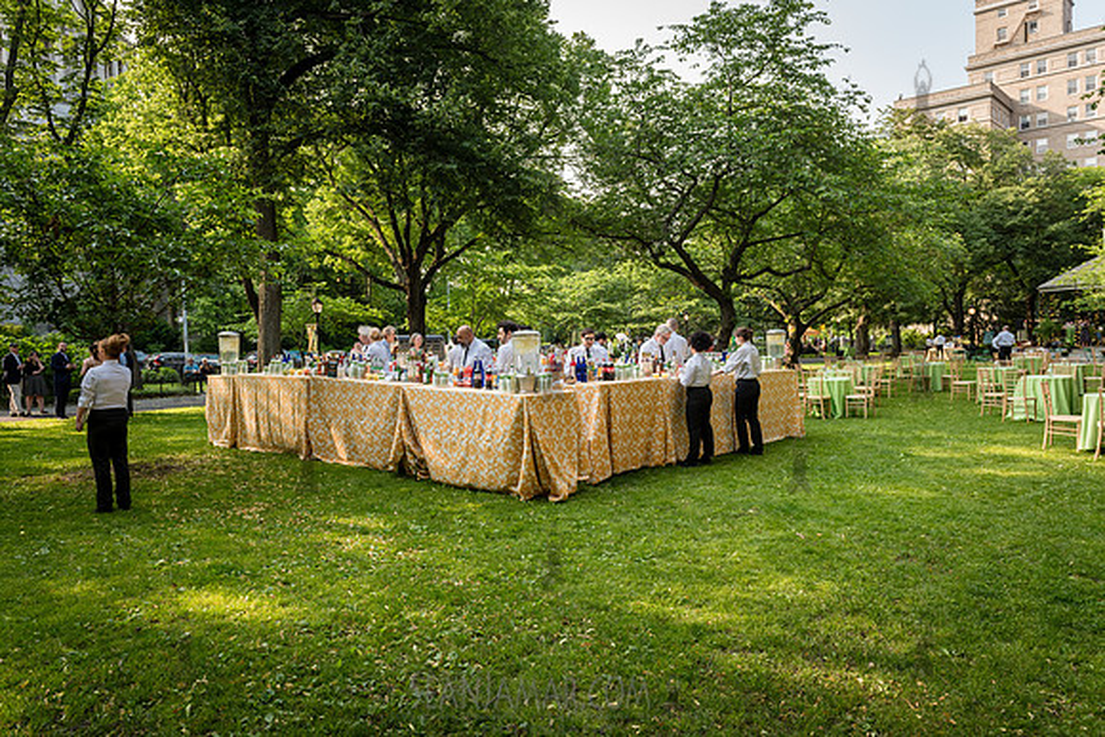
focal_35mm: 25
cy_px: 369
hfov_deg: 71.3
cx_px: 539
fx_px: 770
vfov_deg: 51.2
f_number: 4.5
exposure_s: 1/250
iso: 250
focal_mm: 24
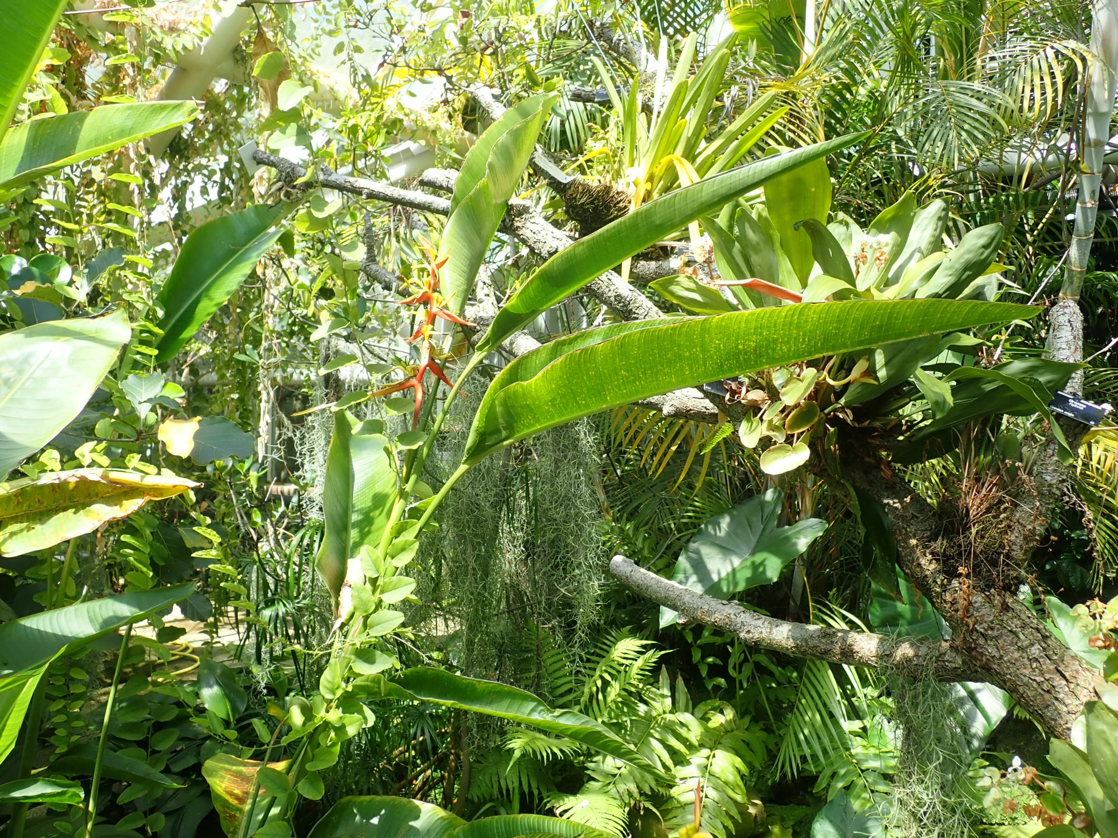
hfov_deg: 60.0
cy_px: 419
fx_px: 969
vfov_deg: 46.8
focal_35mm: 30
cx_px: 559
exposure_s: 1/200
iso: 100
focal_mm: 5.5
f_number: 3.2
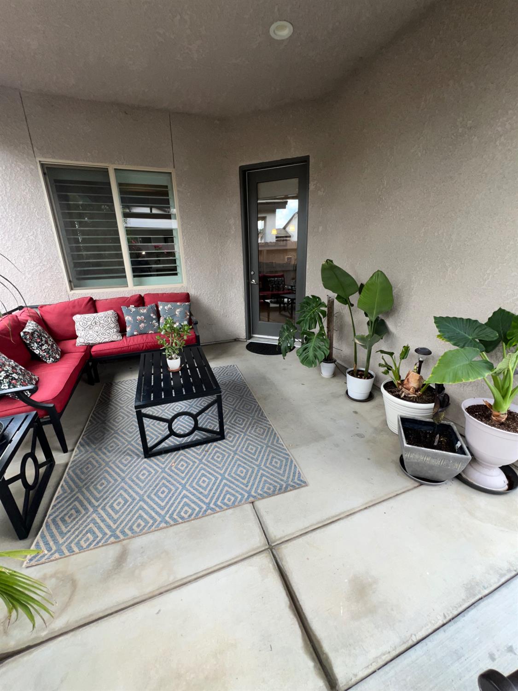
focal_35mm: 13
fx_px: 259
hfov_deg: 89.9
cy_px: 346
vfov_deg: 106.2
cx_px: 259
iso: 25
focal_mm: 1.57
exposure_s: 1/179
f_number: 1.8
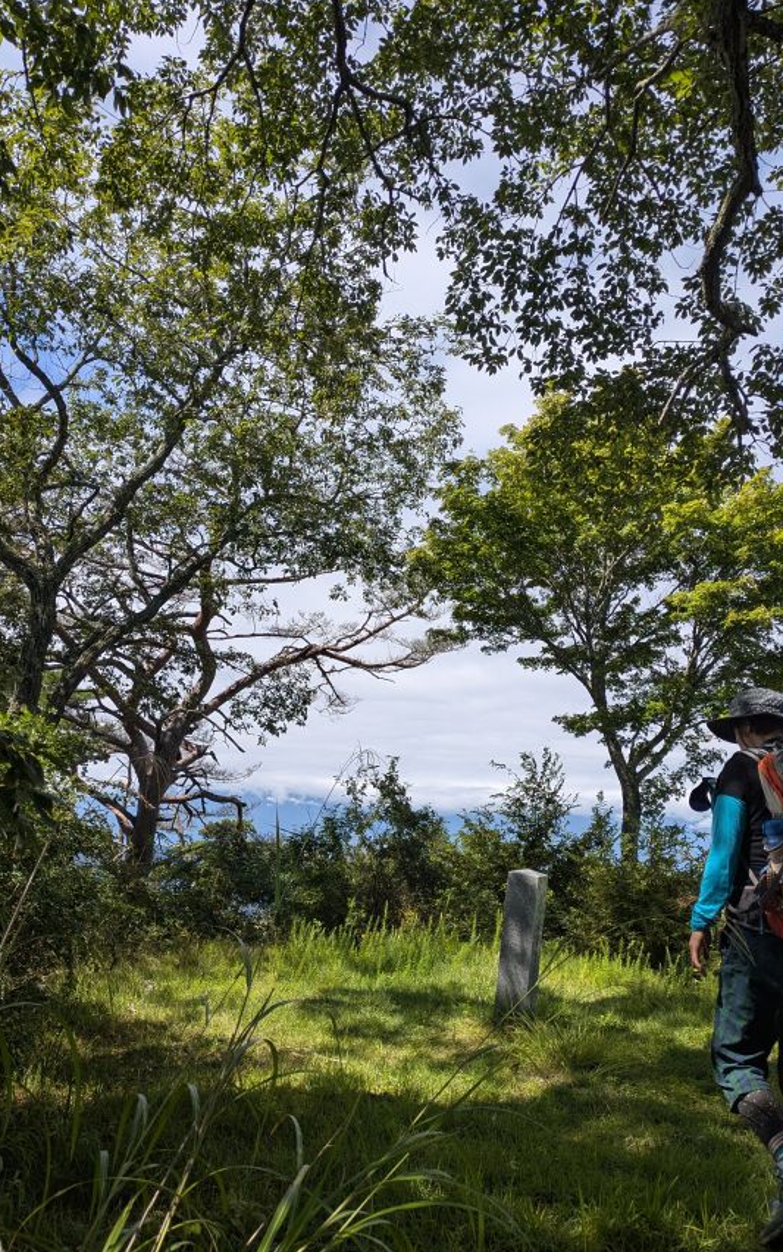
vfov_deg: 66.4
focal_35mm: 28
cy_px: 611
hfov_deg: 44.5
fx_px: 955
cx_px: 420
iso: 51
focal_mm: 5.43
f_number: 1.89
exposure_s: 1/1869
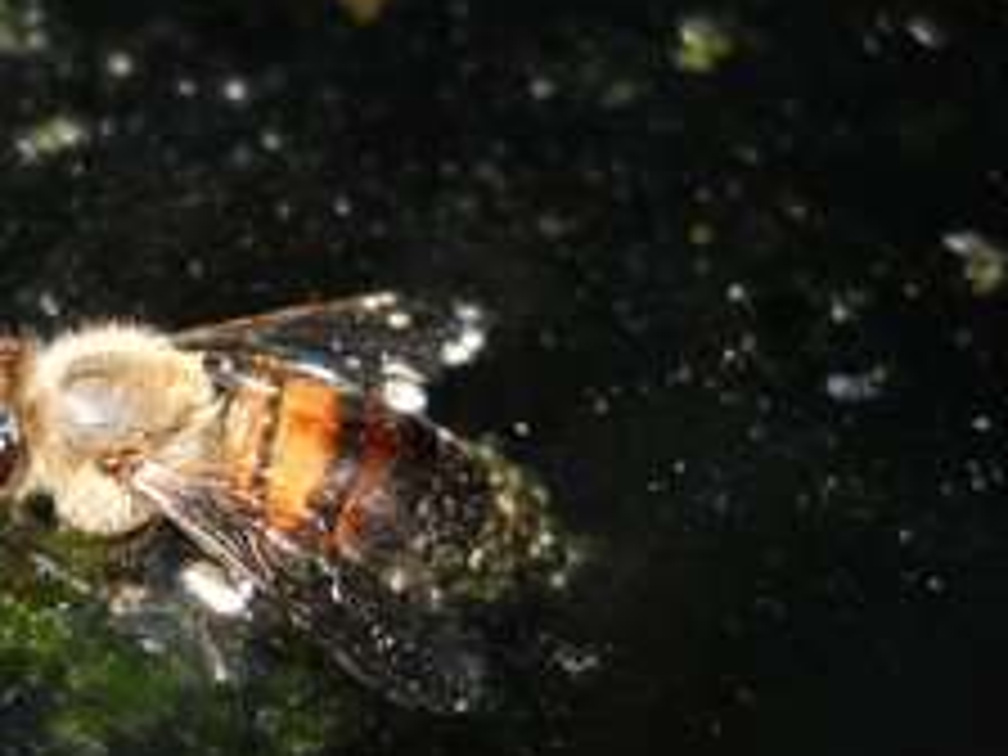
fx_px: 1864
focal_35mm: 64
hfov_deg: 29.8
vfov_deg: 22.9
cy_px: 403
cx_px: 248
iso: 80
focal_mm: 6.72
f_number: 5.5
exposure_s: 1/30
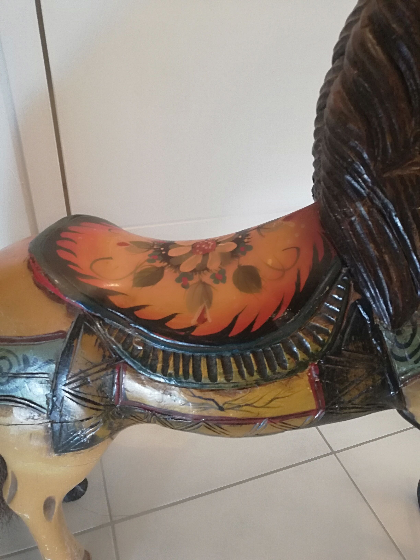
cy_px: 280
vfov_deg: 67.3
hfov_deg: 53.1
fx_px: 421
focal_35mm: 26
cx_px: 210
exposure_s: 1/25
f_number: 2.2
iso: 320
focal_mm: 3.81
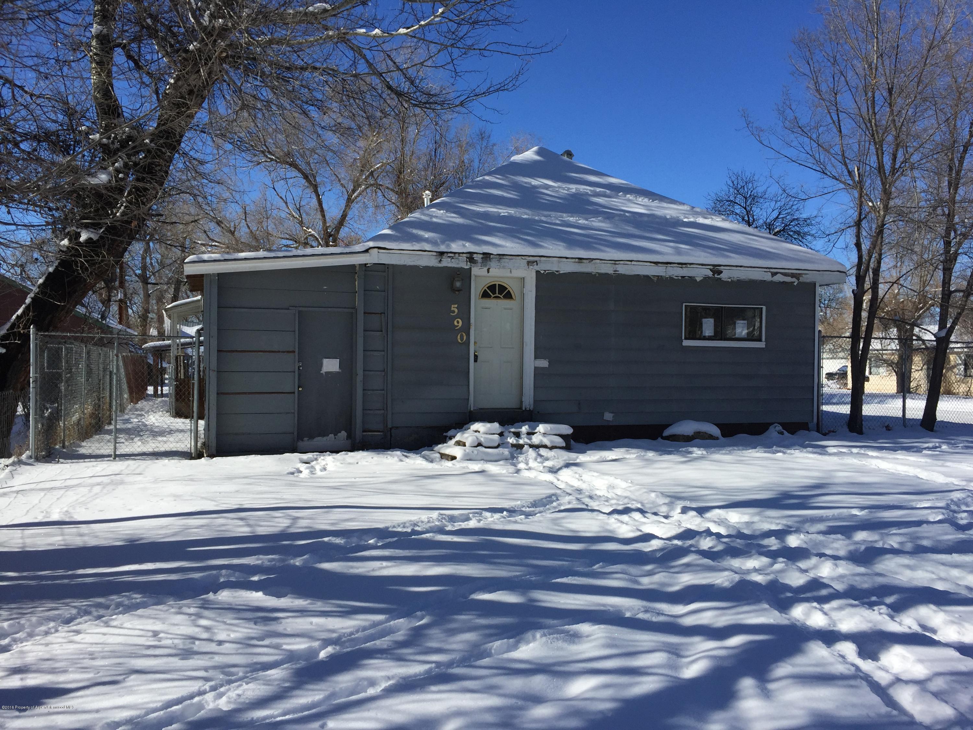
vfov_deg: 48.2
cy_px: 365
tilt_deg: -0.2
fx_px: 815
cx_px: 486
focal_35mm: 29
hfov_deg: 61.7
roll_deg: +0.0
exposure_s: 1/3597
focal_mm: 4.15
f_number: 2.2
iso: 32
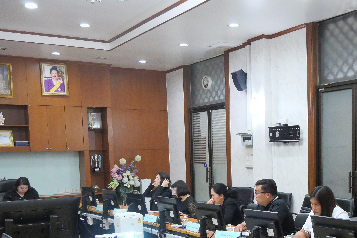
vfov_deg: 27.6
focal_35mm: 48
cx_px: 274
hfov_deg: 39.8
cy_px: 190
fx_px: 476
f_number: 4.5
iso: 3200
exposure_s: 1/80
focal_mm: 14
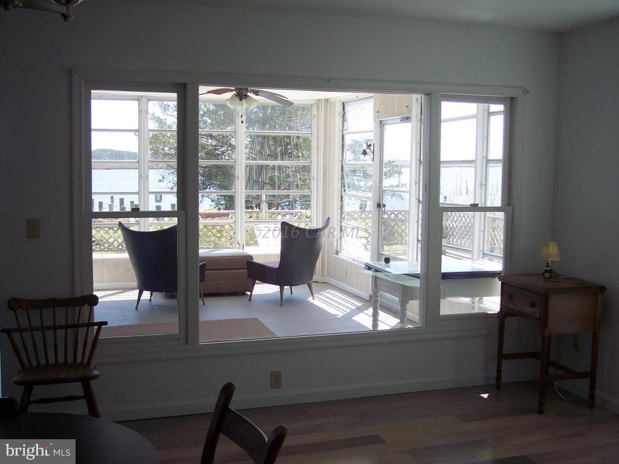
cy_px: 232
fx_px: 697
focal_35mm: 39
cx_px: 310
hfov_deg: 47.9
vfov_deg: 36.8
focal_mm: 8
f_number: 3.4
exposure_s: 1/250
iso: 100
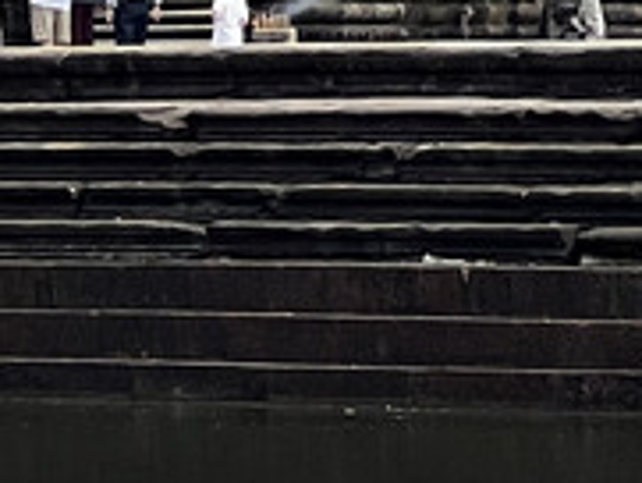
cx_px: -795
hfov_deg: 3.8
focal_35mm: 510
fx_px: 9465
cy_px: -384
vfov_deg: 2.9
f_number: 2.8
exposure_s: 1/552
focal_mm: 9
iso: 32
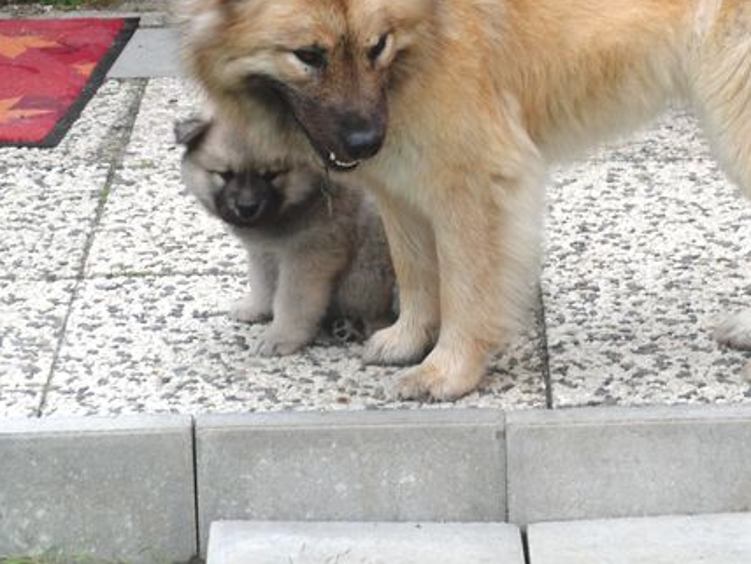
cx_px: 342
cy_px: 202
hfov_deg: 10.5
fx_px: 4079
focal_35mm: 188
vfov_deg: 7.9
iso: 100
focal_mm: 23.28
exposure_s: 1/160
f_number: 4.3
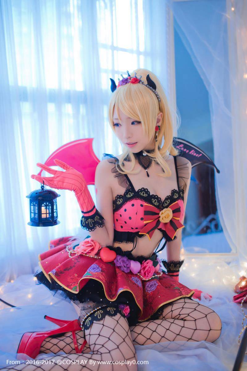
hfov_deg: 37.9
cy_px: 186
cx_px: 124
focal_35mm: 35
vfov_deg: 54.4
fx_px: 360
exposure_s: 1/200
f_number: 2
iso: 800
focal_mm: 35
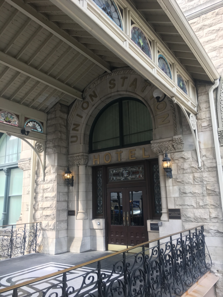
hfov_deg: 48.2
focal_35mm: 29
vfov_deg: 61.7
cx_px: 112
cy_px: 148
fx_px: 249
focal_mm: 4.15
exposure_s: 1/120
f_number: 2.2
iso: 32
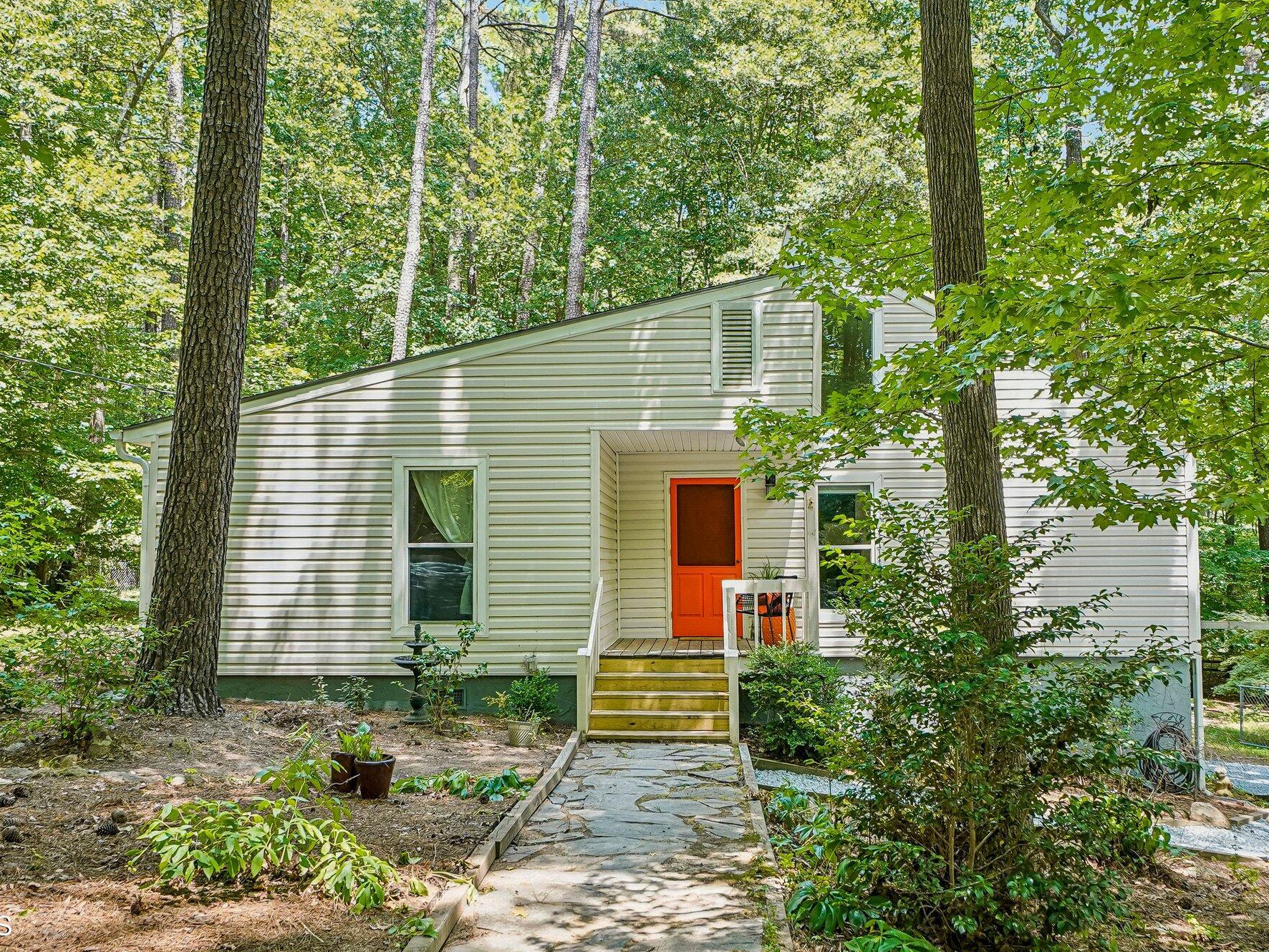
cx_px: 667
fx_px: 1100
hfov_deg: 59.9
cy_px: 482
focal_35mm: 30
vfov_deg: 46.8
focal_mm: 18
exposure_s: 1/30
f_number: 8
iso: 400
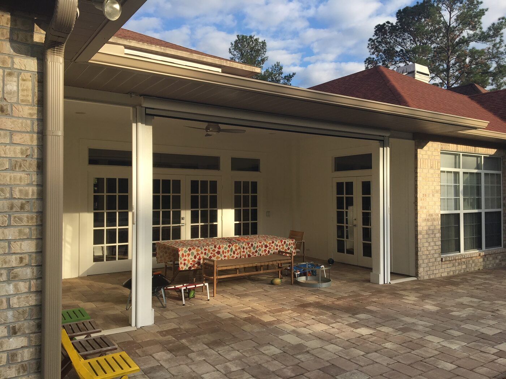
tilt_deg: +2.0
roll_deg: -1.1
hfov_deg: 61.7
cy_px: 190
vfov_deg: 48.2
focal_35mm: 29
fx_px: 424
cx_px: 253
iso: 25
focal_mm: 4.15
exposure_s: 1/905
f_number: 2.2
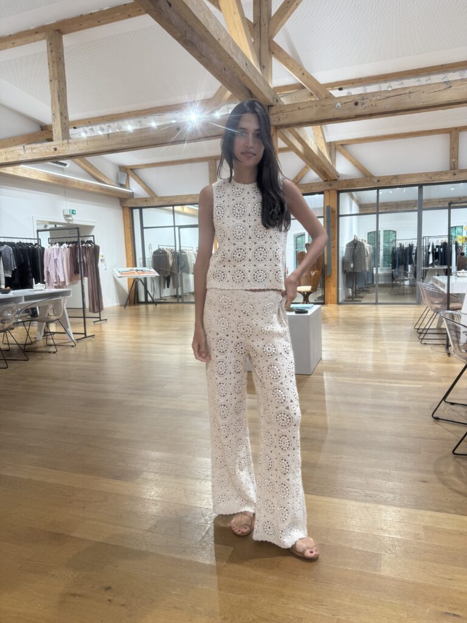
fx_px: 432
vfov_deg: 71.6
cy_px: 312
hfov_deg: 56.8
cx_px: 234
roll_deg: +1.8
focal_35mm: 24
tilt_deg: -6.1
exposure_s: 1/100
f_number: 1.78
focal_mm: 6.76
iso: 80
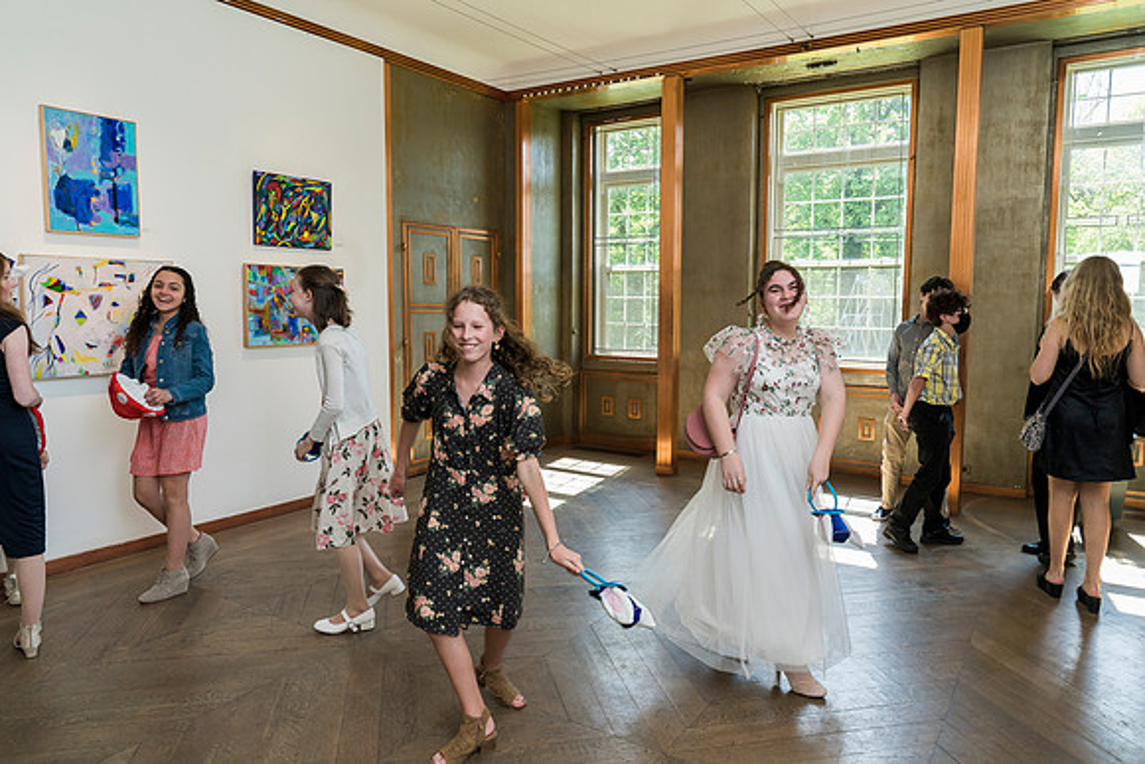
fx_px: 763
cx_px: 572
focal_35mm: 24
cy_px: 382
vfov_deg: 53.2
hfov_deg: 73.7
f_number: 6.3
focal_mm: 24
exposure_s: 1/125
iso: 1250
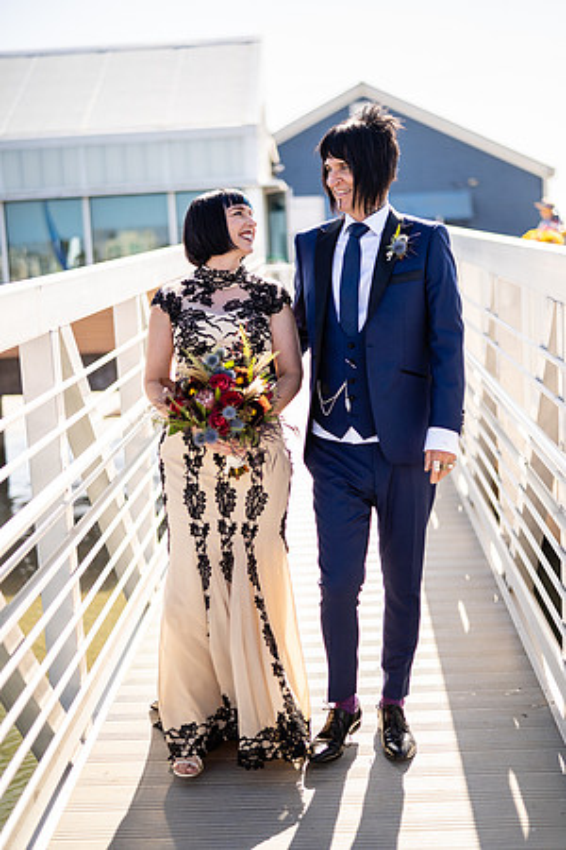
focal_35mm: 50
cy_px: 425
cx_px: 283
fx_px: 1179
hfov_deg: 27.0
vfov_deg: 39.6
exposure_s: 1/6400
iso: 200
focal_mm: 50
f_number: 1.4
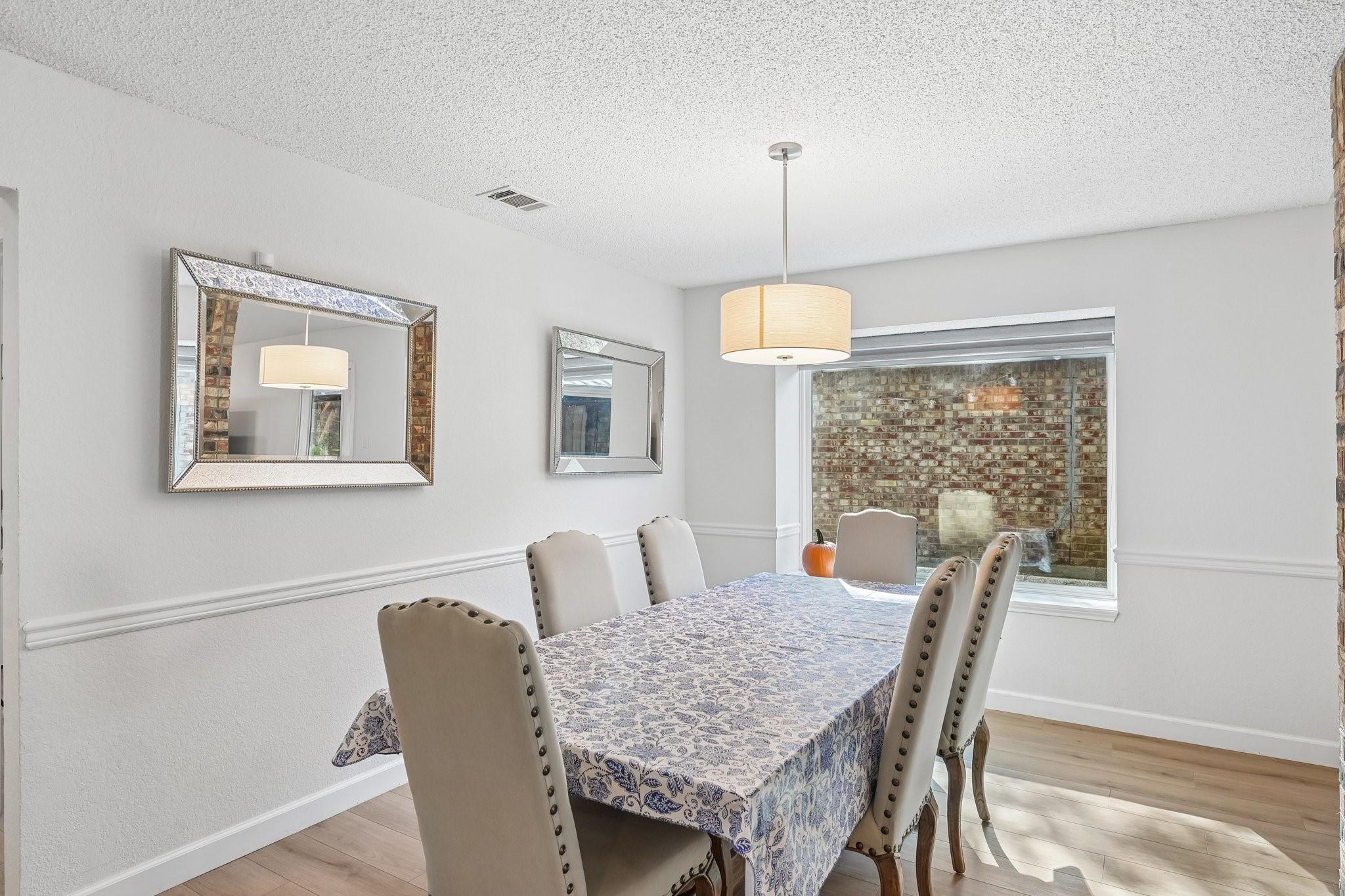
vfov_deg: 63.2
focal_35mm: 20
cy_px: 448
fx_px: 728
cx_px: 672
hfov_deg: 85.4
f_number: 8
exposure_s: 1/30
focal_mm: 19.5
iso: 400
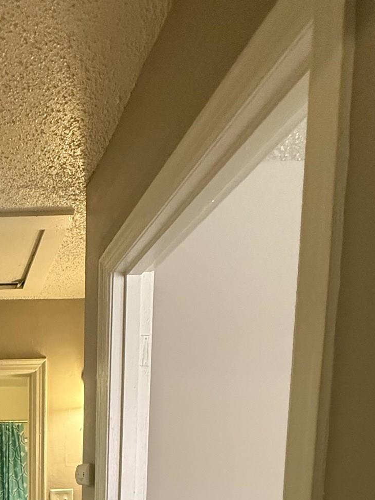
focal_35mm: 33
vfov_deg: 43.8
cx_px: -52
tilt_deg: -5.4
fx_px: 477
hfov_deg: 35.6
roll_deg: -0.1
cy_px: 539
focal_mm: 2.22
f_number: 2.2
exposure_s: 1/60
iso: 640
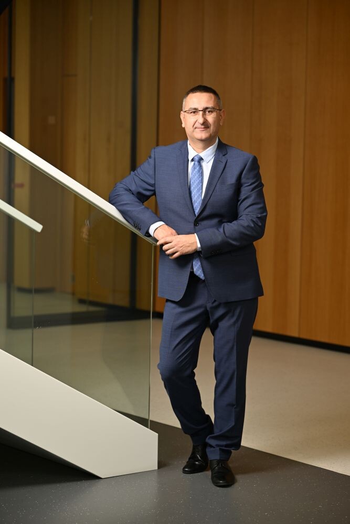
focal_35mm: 96
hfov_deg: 14.3
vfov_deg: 21.2
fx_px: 1399
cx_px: 175
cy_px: 262
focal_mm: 96
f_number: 3.3
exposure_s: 1/60
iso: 200
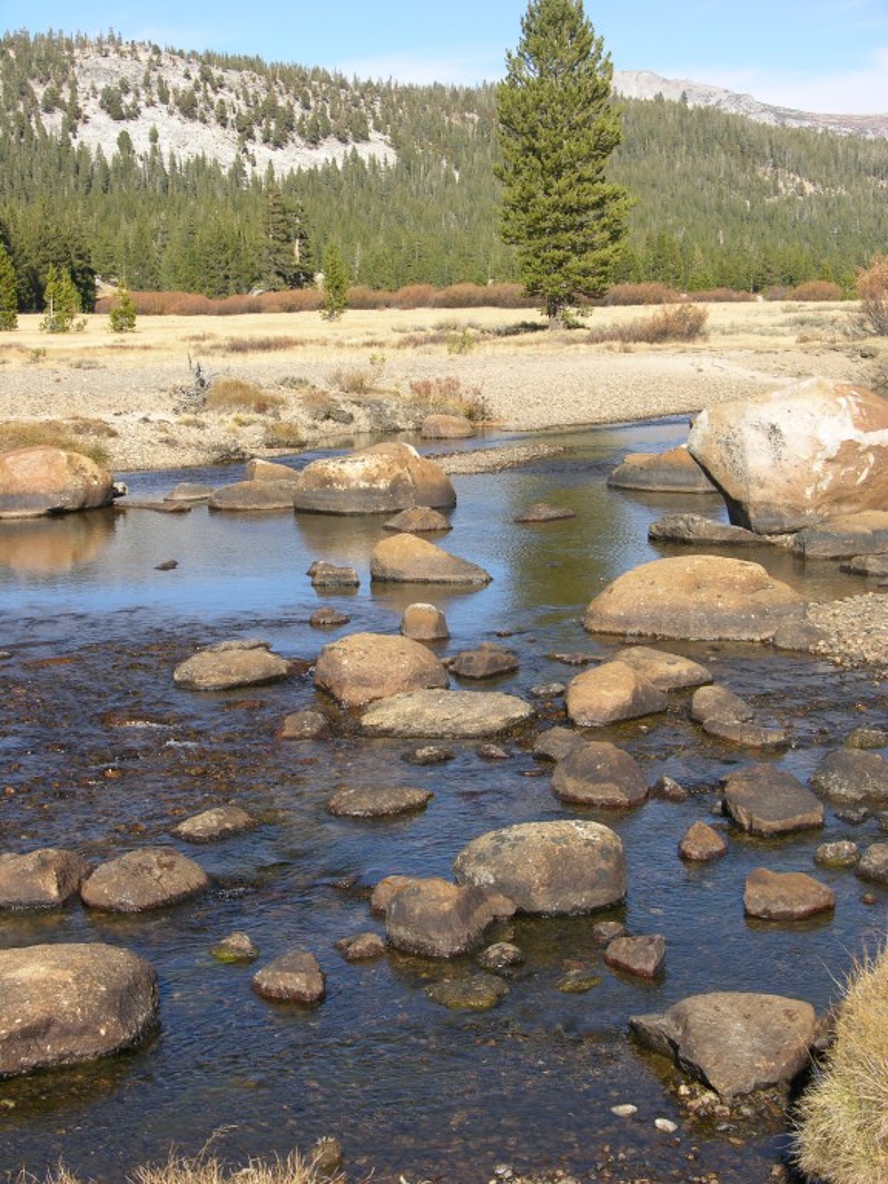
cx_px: 444
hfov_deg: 23.7
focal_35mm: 62
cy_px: 592
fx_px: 2121
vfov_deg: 31.2
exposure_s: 1/235
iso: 50
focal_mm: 15.7
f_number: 5.1
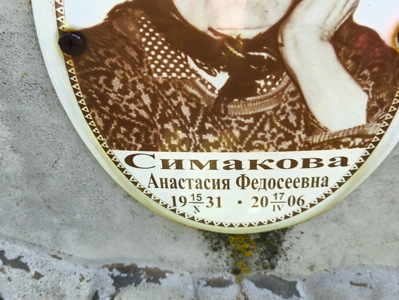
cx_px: 194
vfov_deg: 28.1
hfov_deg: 36.8
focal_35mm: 52
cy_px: 151
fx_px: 600
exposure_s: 1/120
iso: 64
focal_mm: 4.71
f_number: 1.7
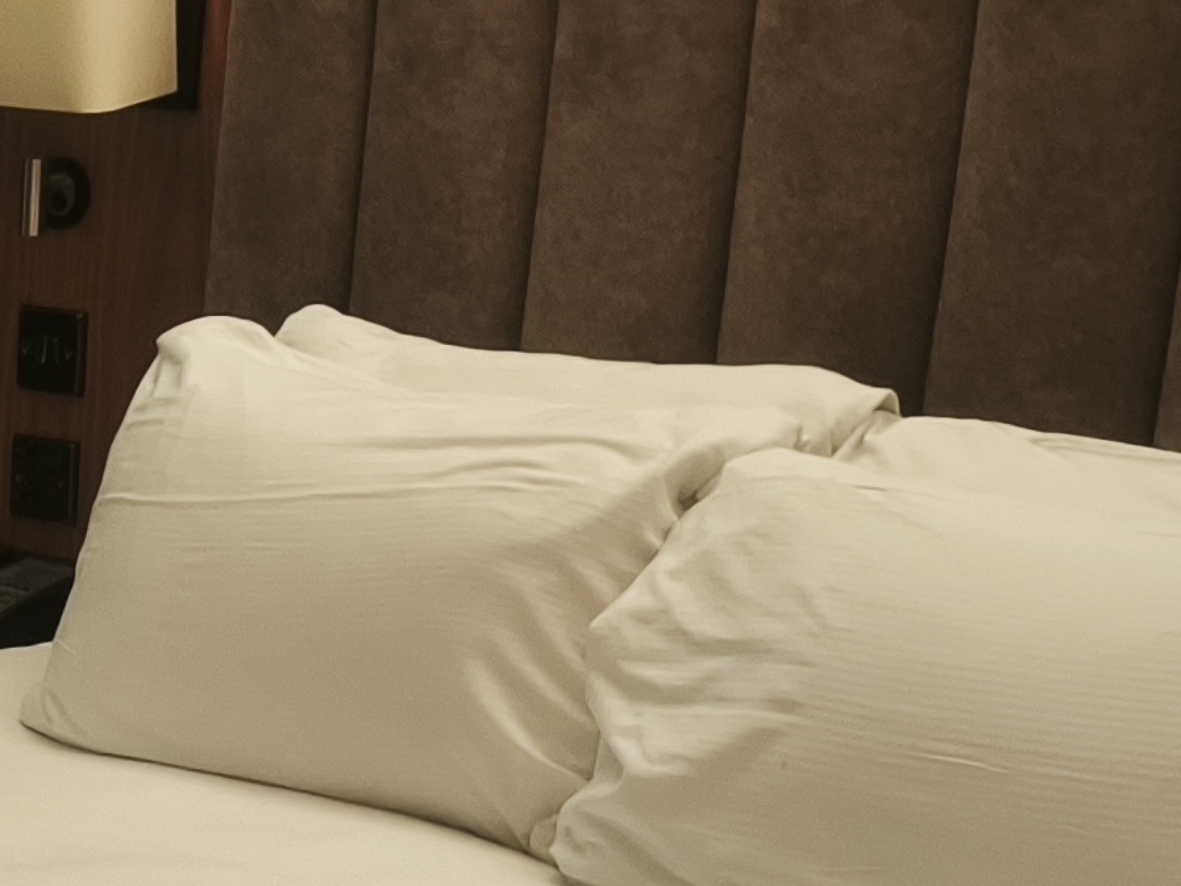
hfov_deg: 16.0
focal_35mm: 105
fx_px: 3583
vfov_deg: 13.9
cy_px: 916
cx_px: -922
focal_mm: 6.45
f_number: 1.62
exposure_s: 1/33.3
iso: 800
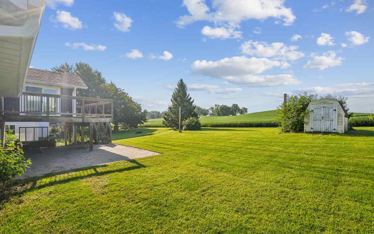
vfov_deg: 67.9
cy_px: 122
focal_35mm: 17
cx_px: 192
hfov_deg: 94.4
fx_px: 173
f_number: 10
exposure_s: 1/1000
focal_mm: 16
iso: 400
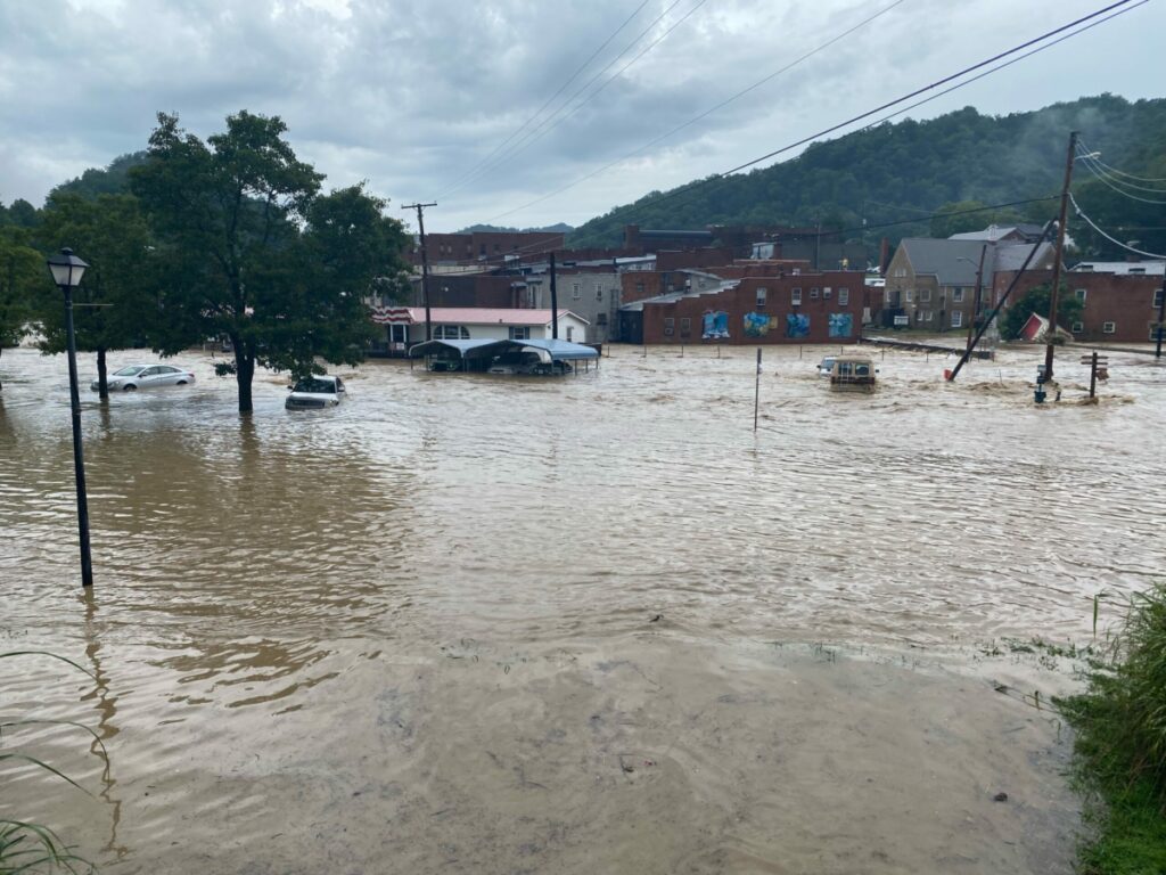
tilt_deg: -9.2
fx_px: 876
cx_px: 583
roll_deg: -1.0
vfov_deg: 53.1
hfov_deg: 67.3
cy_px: 438
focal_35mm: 26
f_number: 1.8
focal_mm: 4.25
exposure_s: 1/1245
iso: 32
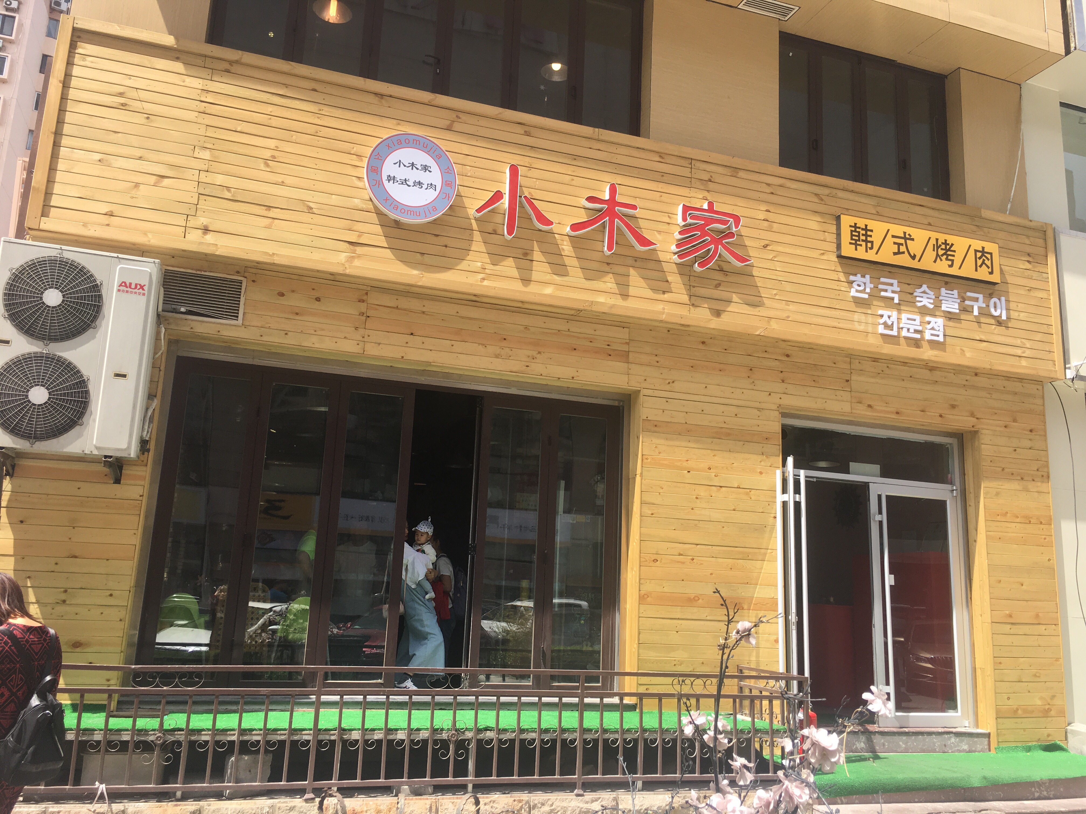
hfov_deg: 61.7
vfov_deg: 48.2
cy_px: 407
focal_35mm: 29
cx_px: 543
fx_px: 910
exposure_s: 1/646
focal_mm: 4.15
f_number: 2.2
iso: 25
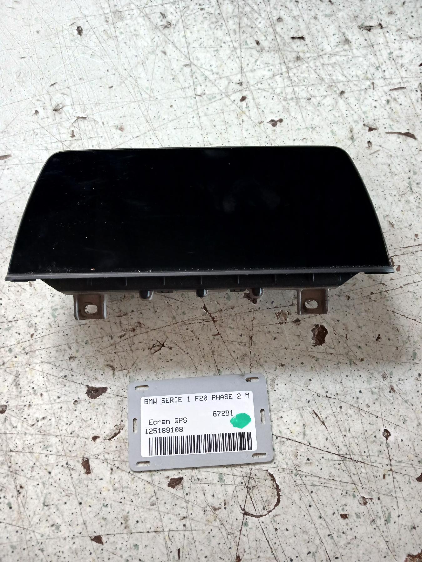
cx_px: 211
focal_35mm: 27
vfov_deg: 65.3
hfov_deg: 51.4
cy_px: 281
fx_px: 439
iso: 250
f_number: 1.8
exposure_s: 1/25.1
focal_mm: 3.98
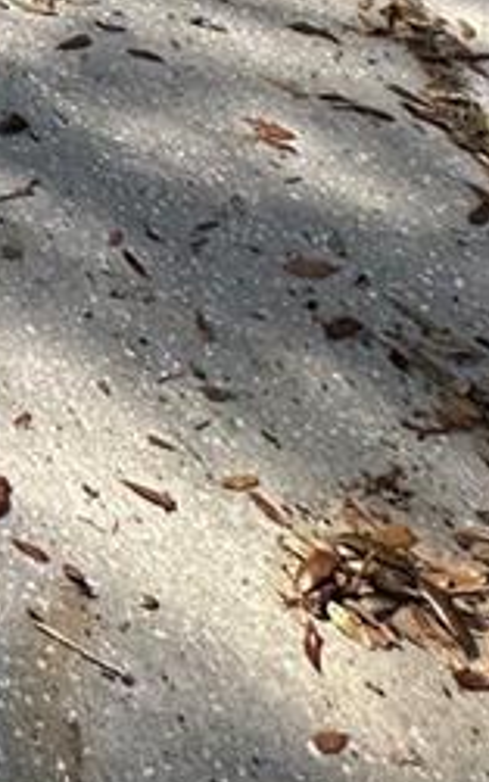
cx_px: -782
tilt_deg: +1.5
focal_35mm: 71
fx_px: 1513
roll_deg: -0.2
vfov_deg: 16.3
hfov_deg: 12.7
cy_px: -994
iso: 40
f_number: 2.2
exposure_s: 1/1511
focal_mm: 2.22
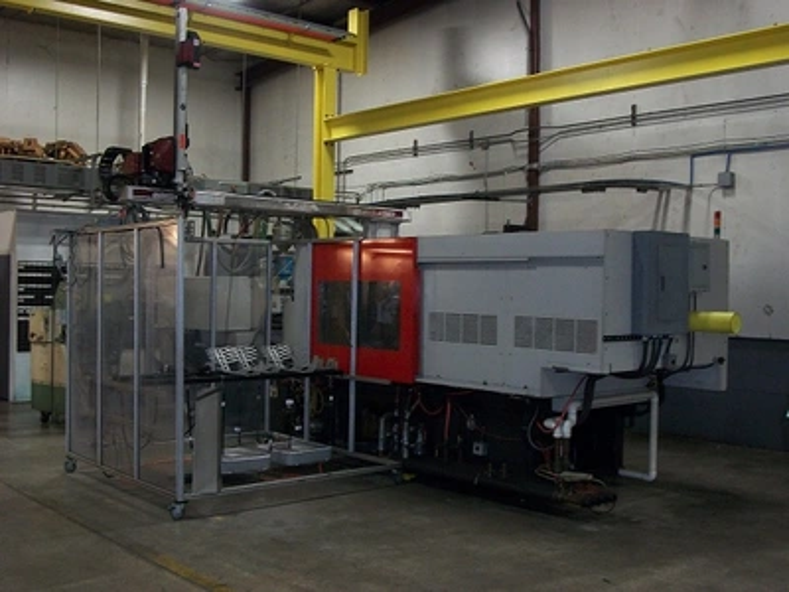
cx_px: 394
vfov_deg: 36.0
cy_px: 296
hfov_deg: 46.8
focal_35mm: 40
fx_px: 912
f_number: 3.2
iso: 240
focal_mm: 7.1
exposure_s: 1/40
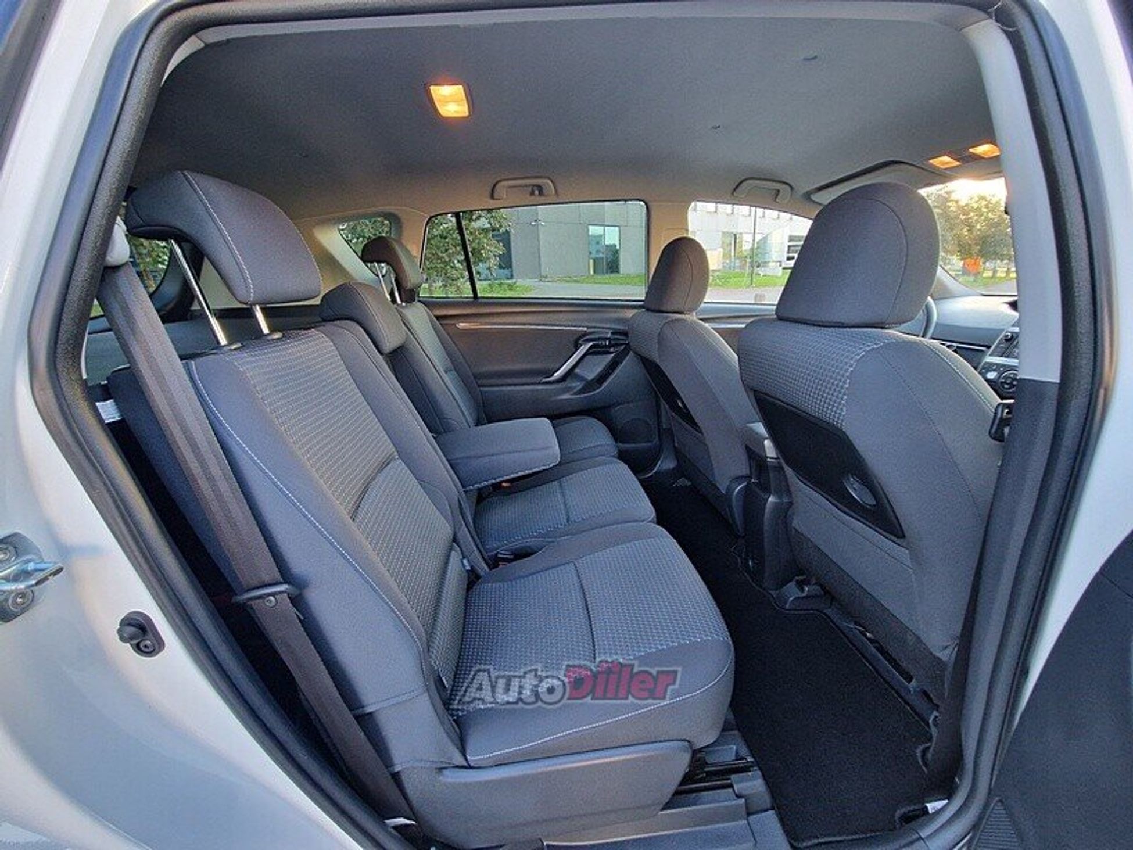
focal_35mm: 13
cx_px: 566
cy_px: 425
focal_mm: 2.2
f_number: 2.2
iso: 125
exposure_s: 1/50
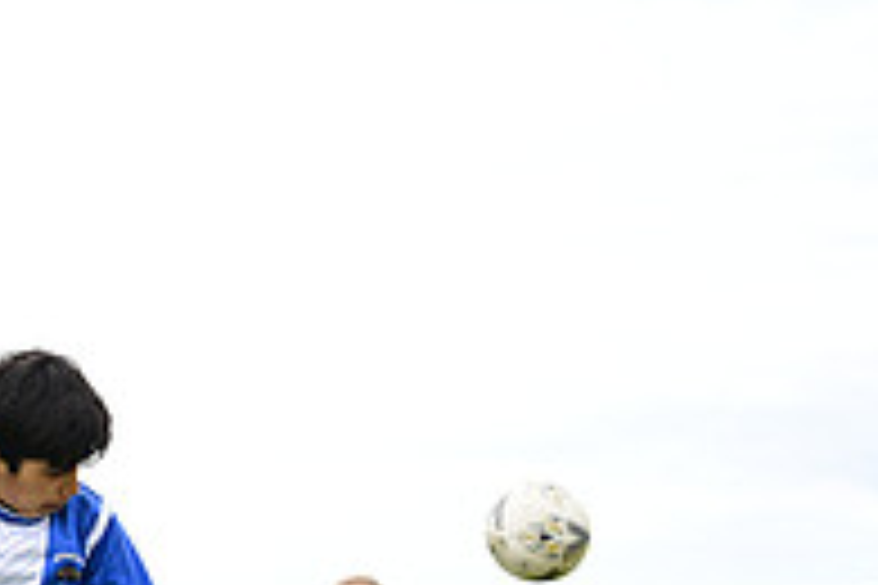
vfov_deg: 13.0
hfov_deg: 18.3
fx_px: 2536
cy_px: 601
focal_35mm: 104
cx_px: -257
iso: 400
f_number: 2.2
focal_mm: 35
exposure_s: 1/2000
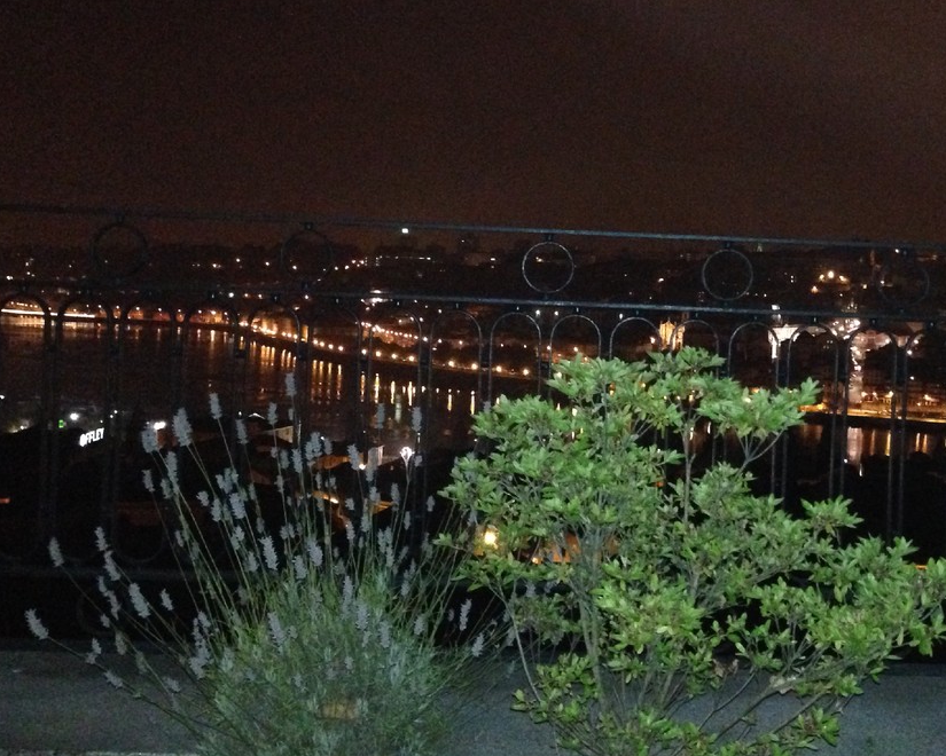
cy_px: 290
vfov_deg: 30.1
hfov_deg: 36.7
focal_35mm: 50
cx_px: 675
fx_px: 1400
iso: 800
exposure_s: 1/16
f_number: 2.4
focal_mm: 4.12
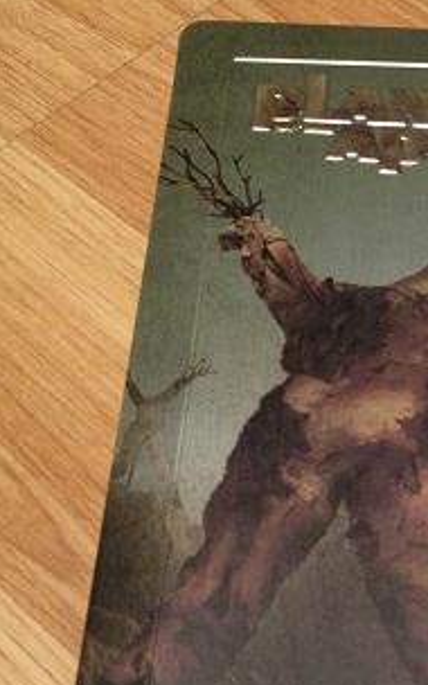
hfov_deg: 16.0
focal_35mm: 78
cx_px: 538
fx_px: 1456
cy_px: 482
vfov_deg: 26.3
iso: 250
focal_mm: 4.28
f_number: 2.4
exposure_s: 1/20
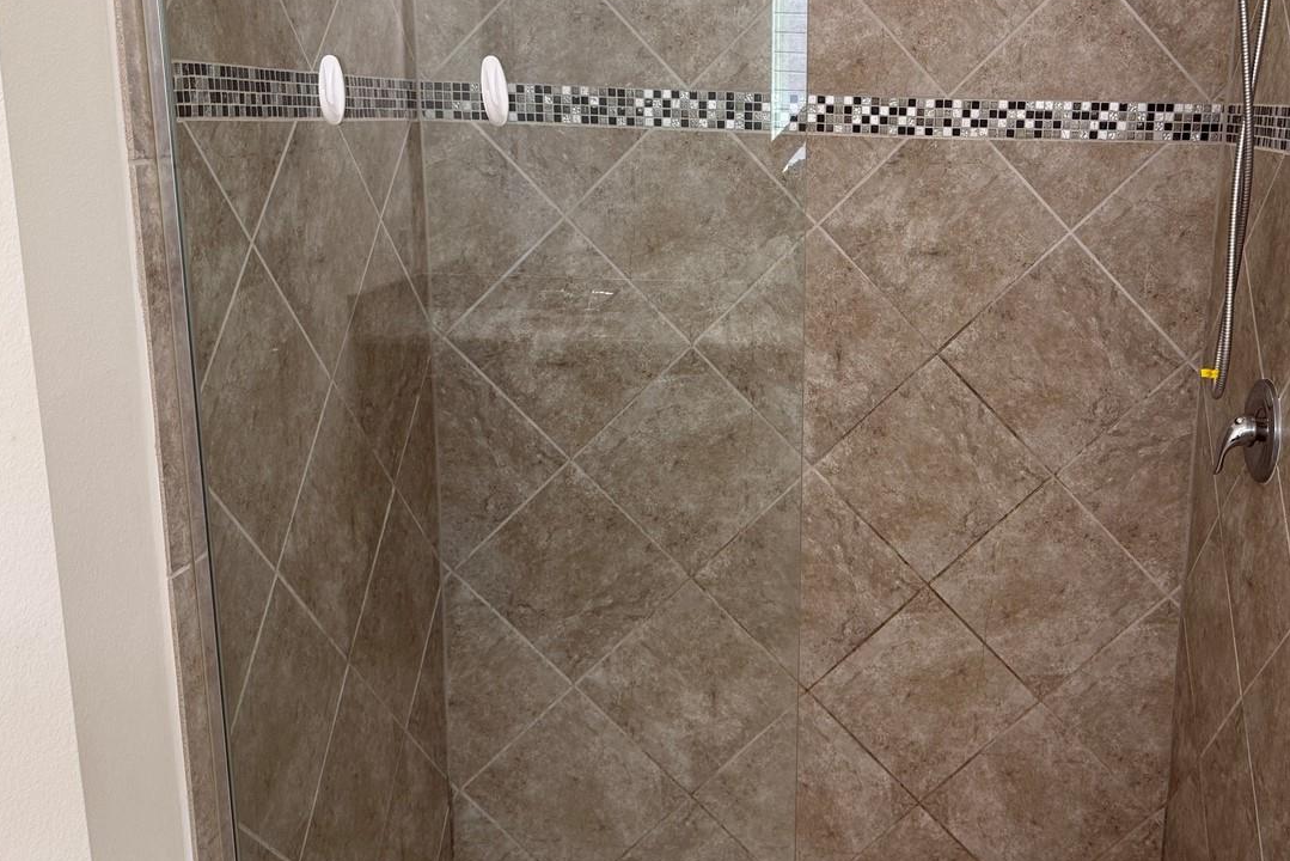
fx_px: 1326
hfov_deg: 51.0
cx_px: 852
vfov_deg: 36.0
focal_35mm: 37
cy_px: 417
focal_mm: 6.76
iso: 125
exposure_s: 1/60
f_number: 1.78
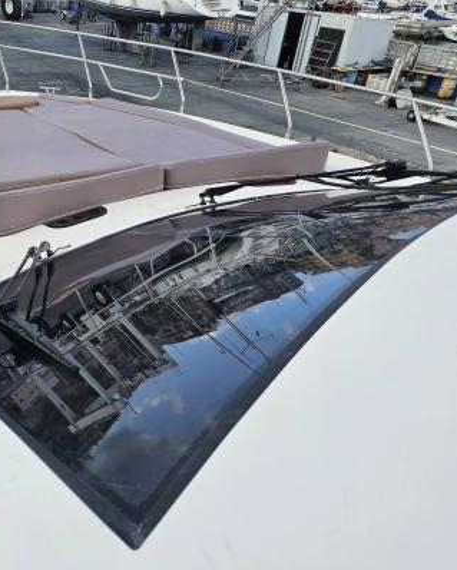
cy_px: 294
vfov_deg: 57.1
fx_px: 524
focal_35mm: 31
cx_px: 82
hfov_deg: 44.5
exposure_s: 1/471
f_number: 1.7
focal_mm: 6.3
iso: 10
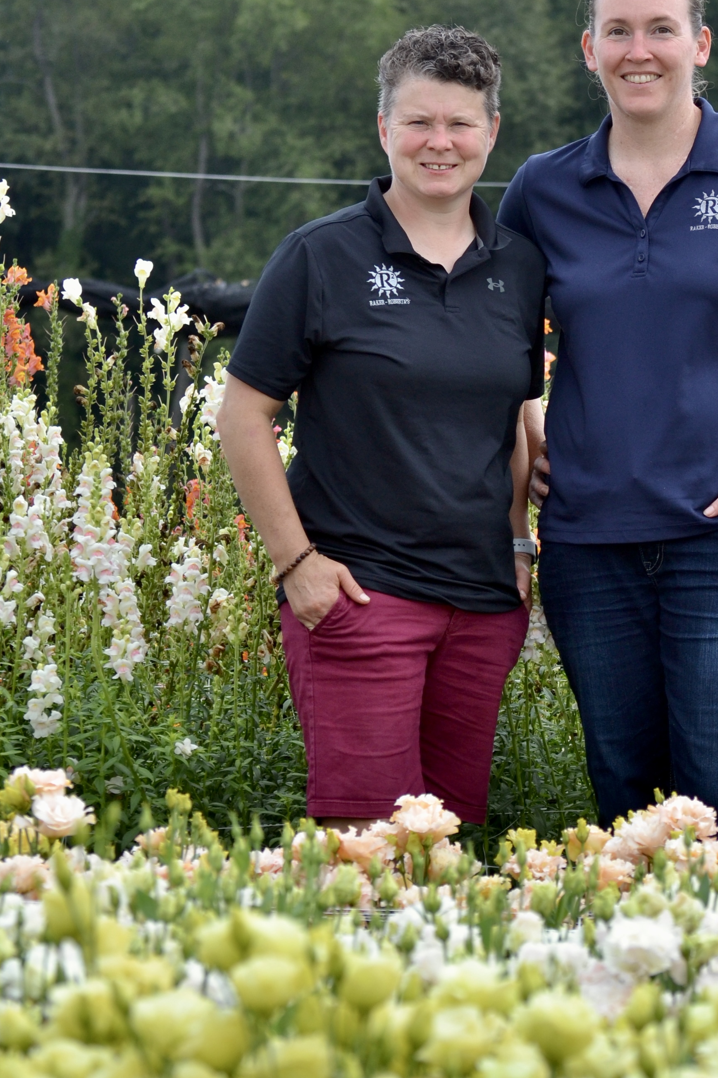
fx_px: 5714
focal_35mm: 191
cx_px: 530
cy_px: 248
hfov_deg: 7.2
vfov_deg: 10.7
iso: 220
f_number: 5.6
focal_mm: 72
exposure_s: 1/500
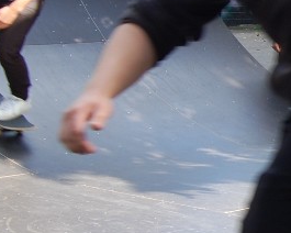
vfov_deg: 11.0
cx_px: 504
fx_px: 1206
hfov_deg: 12.7
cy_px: 87
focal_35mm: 140
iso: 220
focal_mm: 22
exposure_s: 1/125
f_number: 5.6
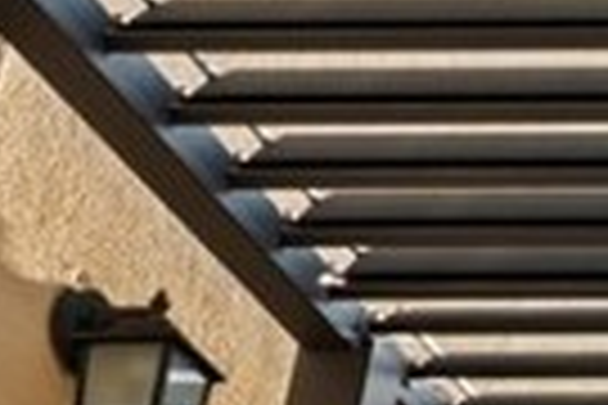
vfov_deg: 11.1
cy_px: 511
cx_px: 1333
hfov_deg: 13.6
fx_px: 2043
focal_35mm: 121
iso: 400
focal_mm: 16
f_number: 8
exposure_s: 1/80
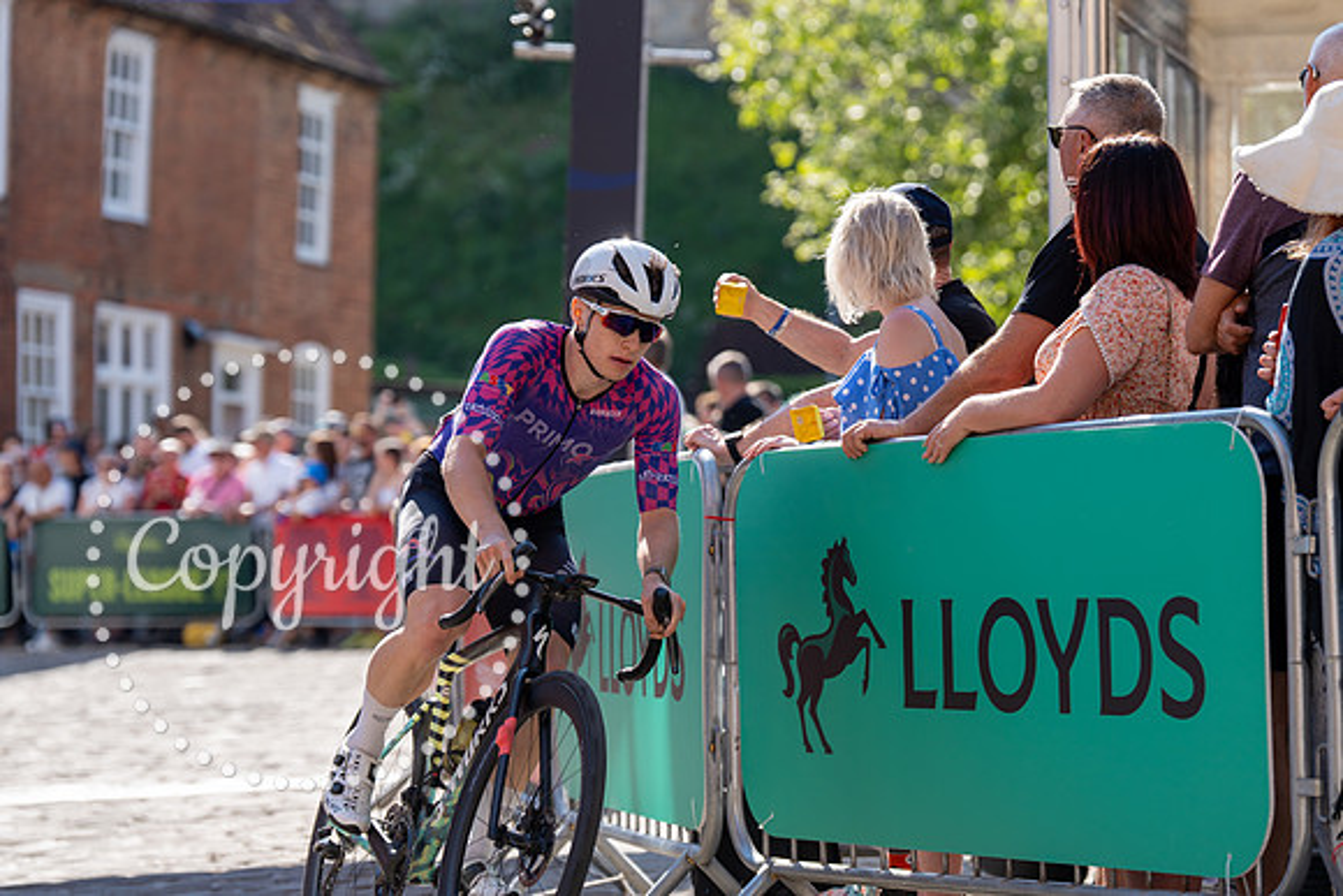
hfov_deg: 16.9
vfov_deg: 11.3
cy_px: 448
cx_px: 672
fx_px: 4515
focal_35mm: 121
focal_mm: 121
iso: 200
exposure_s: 1/1000
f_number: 3.5
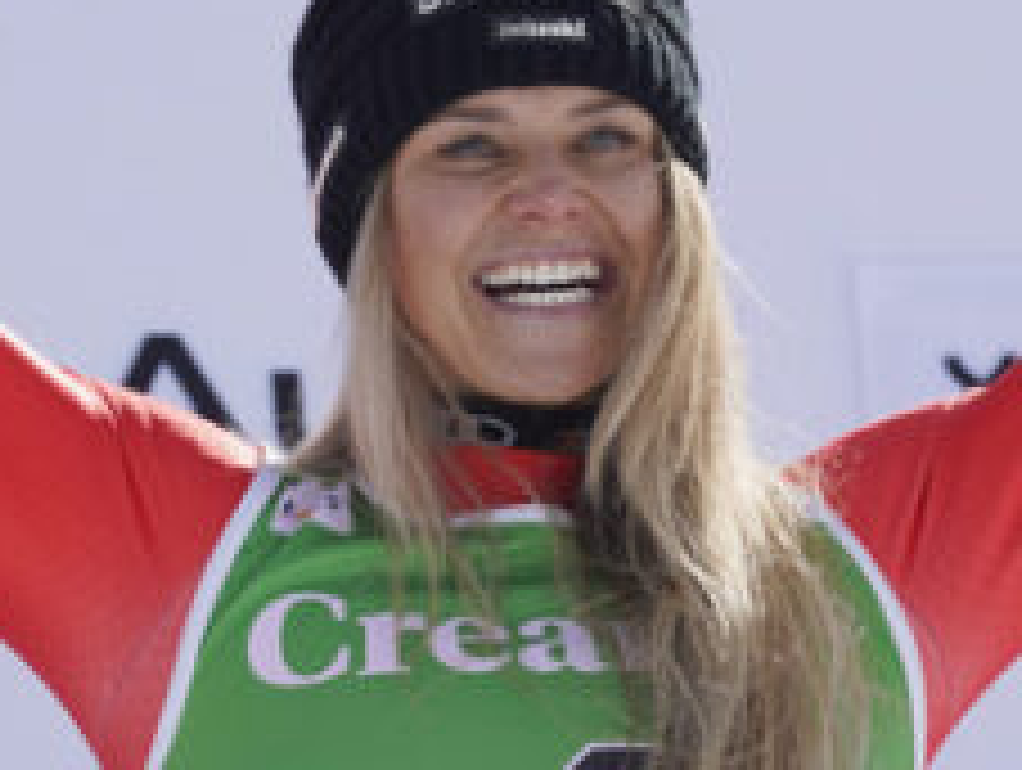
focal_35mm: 552
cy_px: 230
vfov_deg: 2.7
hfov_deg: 3.6
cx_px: 662
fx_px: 16323
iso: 100
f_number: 5.6
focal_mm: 170
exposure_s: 1/800
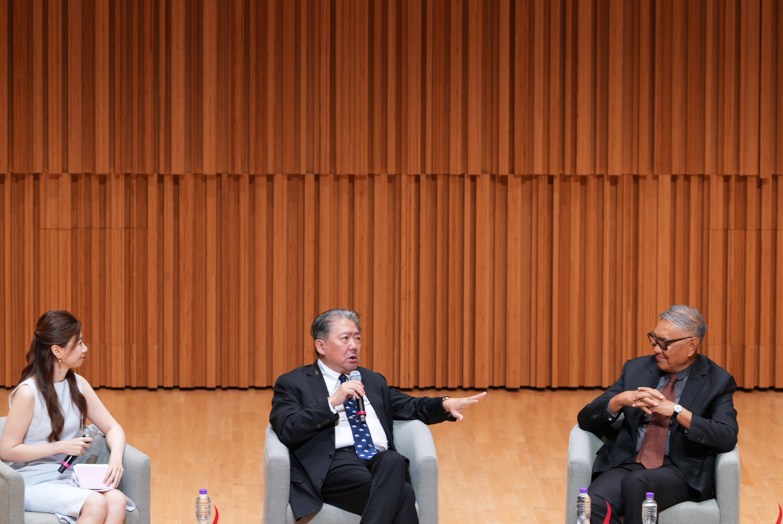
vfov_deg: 6.1
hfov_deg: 9.2
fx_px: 4877
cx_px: 497
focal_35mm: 224
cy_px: 291
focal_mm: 137
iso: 320
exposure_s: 1/100
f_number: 2.8
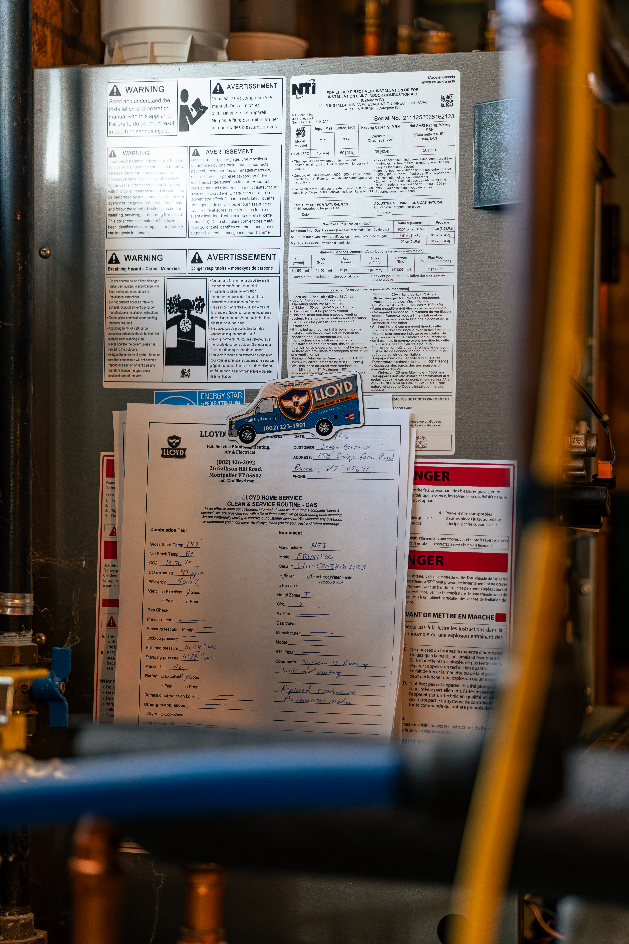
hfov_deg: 16.6
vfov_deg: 24.7
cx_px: 314
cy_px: 472
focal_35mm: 82
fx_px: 2154
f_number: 2.8
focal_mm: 82.2
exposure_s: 1/125
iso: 400
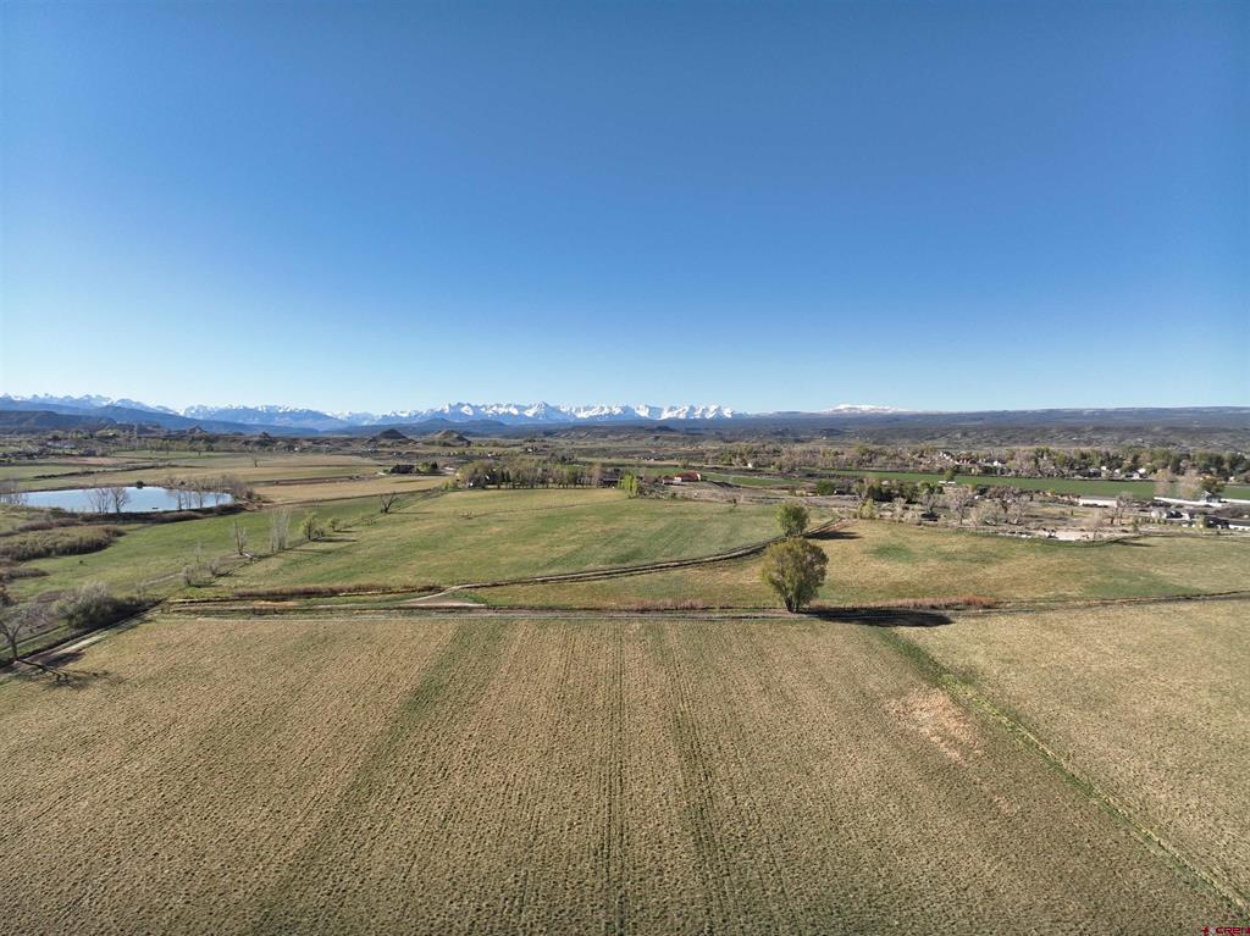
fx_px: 866
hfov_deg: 71.6
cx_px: 625
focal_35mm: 24
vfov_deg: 56.8
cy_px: 468
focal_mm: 12.29
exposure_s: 1/240
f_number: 2.8
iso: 100
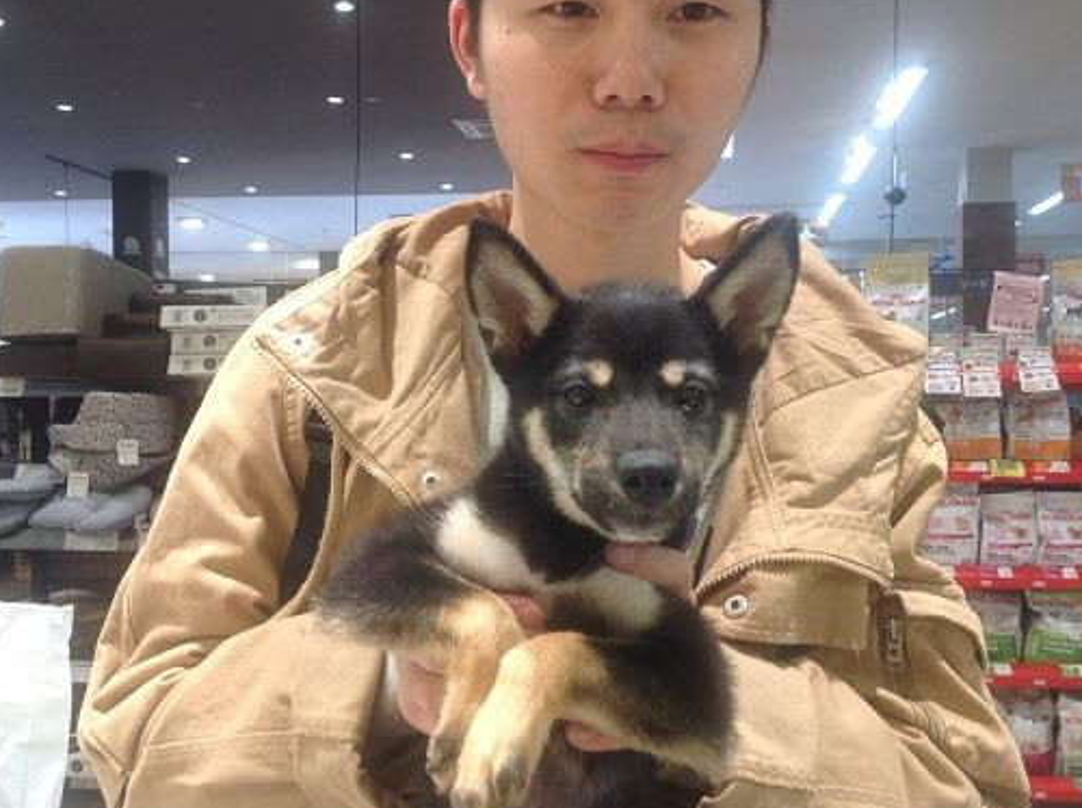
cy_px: 407
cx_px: 573
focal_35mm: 42
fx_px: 1310
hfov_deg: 44.8
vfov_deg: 34.2
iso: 50
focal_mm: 4.28
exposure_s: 1/30
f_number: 2.4
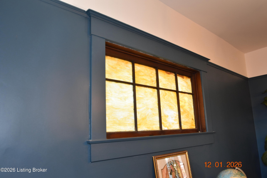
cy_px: 89
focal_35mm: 26
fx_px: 189
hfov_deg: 70.4
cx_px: 134
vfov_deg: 50.4
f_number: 4.5
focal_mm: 17
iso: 800
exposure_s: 1/80
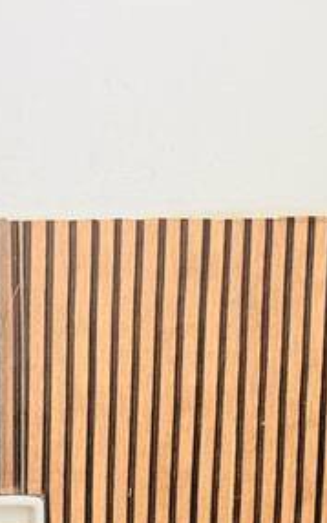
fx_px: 798
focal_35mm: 56
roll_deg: +0.8
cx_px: 26
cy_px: 452
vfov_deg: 34.6
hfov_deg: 22.5
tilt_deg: -8.6
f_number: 2.2
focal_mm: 2.22
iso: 400
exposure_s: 1/60
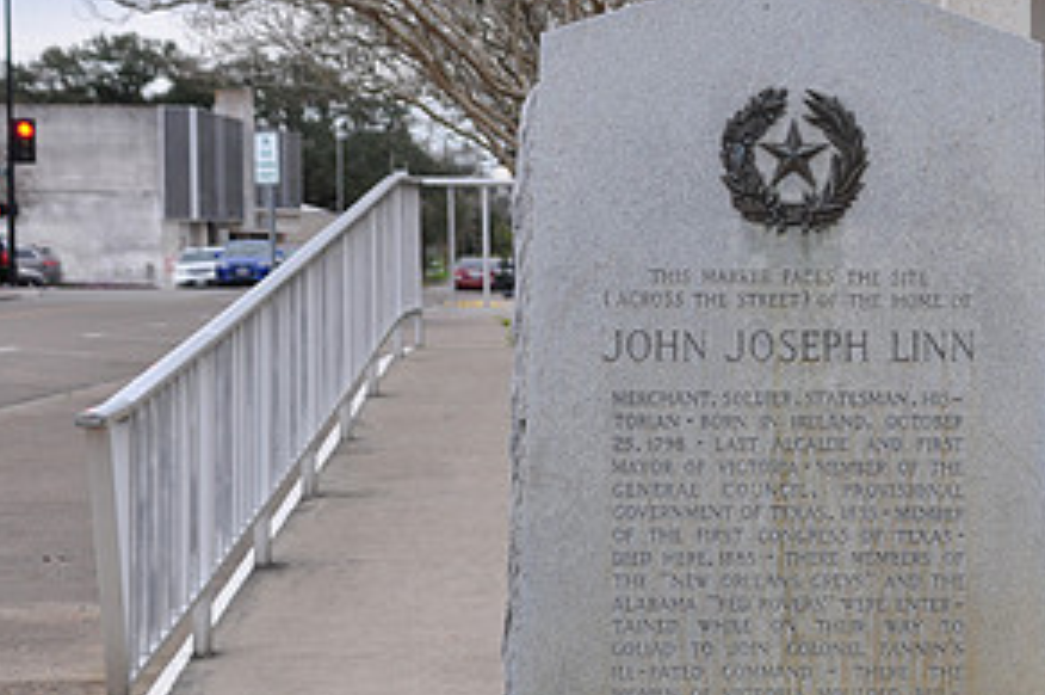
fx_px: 3450
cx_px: 938
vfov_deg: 11.5
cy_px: 349
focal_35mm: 119
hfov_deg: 17.0
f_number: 6.3
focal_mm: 40
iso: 200
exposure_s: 1/40
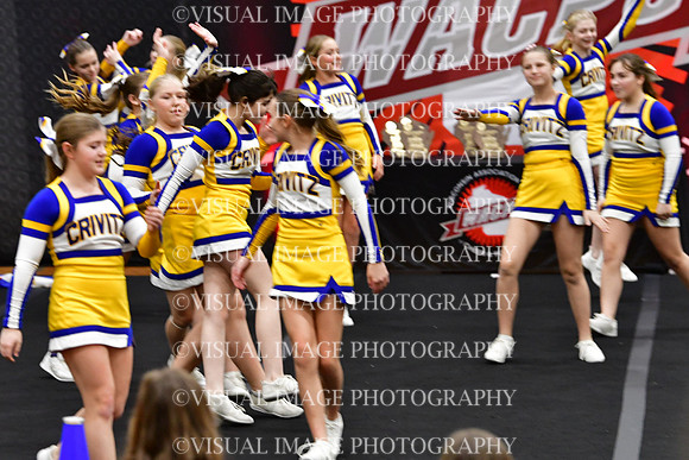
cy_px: 230
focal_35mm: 202
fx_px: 3867
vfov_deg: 6.8
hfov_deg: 10.2
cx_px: 344
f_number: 3.5
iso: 5000
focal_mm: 135
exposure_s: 1/500
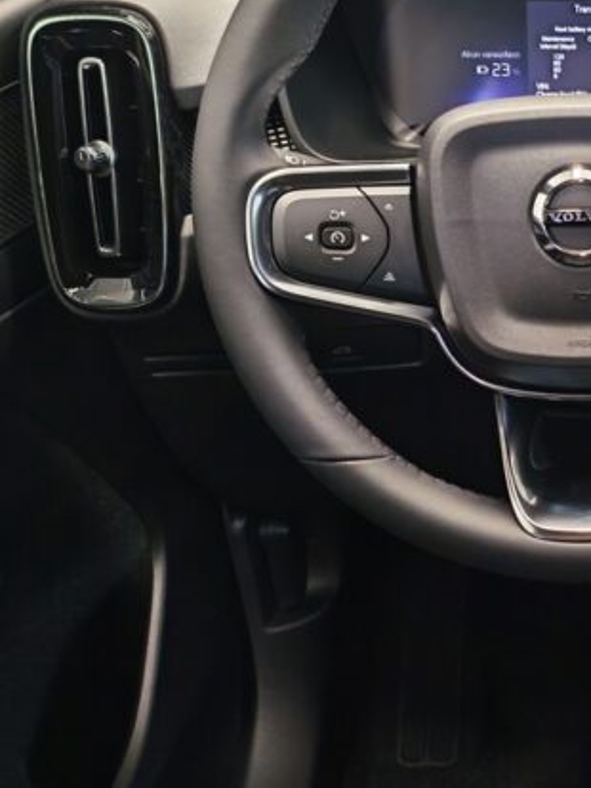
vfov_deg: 33.8
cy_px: 422
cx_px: 671
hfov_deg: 23.8
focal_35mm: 57
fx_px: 1297
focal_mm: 5.4
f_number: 1.6
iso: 250
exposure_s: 1/51
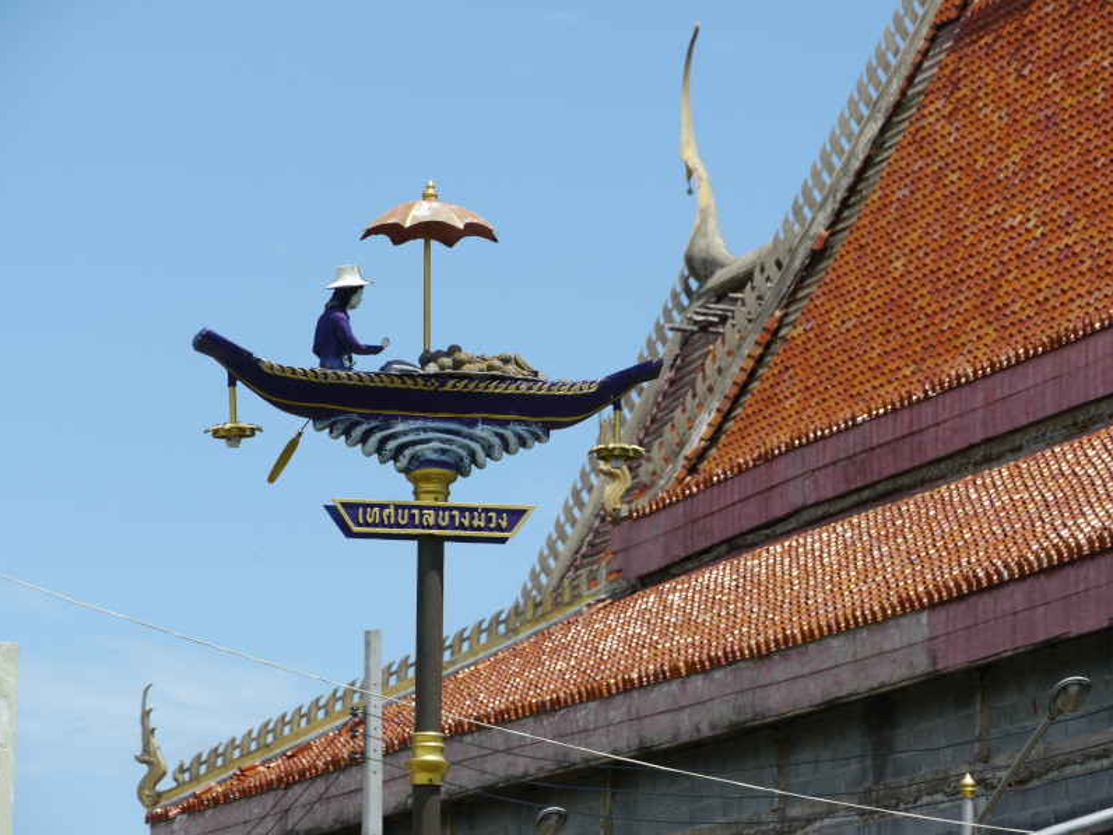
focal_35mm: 191
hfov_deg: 10.4
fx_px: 6141
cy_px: 417
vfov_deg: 7.8
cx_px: 555
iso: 160
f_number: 7.1
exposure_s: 1/500
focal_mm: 95
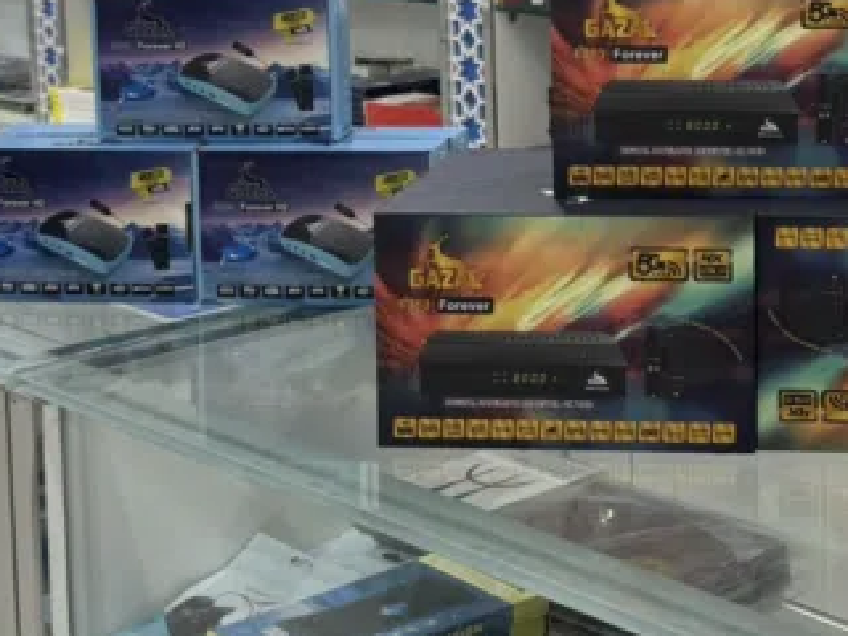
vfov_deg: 28.5
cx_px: 747
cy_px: 8
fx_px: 1176
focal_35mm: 48
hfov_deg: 37.3
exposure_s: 1/100
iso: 100
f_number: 1.78
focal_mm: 6.76
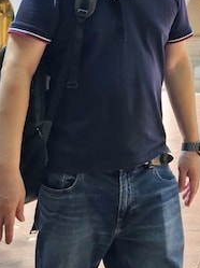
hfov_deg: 18.3
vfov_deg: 22.1
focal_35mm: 74
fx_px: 572
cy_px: -126
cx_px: 270
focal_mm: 6.3
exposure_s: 1/238
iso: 16
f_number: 1.7
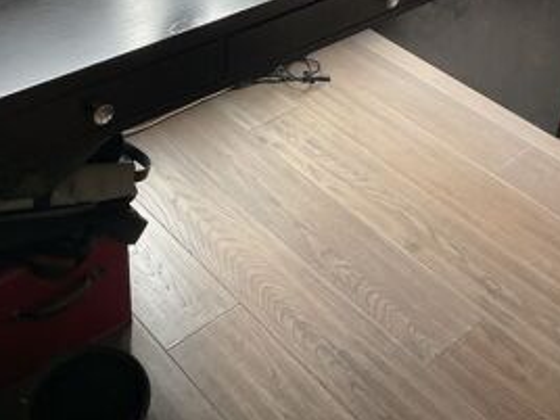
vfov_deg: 27.3
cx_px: 251
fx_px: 841
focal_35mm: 52
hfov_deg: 36.8
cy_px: 63
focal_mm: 3
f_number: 1.8
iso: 160
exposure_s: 1/60
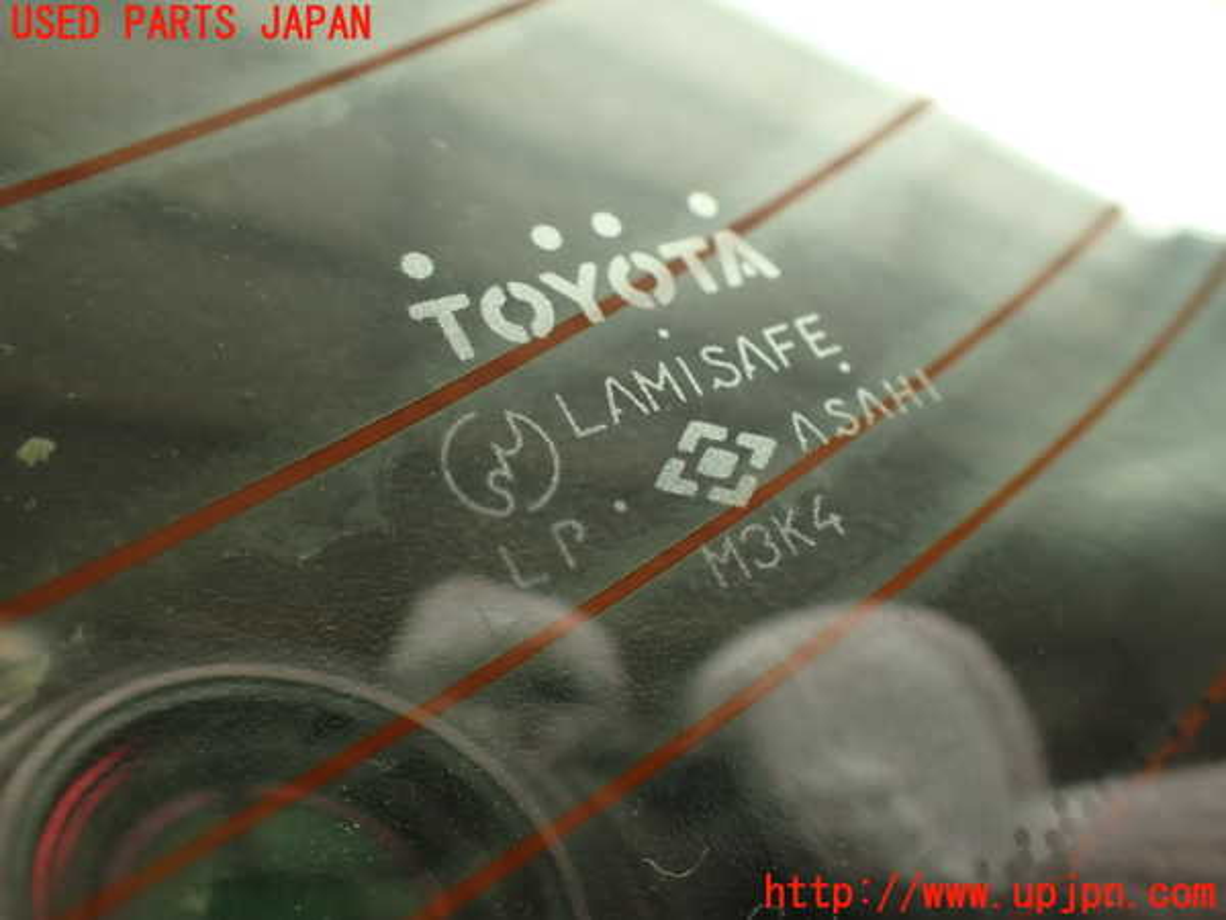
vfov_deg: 46.8
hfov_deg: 60.0
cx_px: 613
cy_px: 460
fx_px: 1063
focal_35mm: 30
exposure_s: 1/60
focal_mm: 5.4
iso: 100
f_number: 2.3
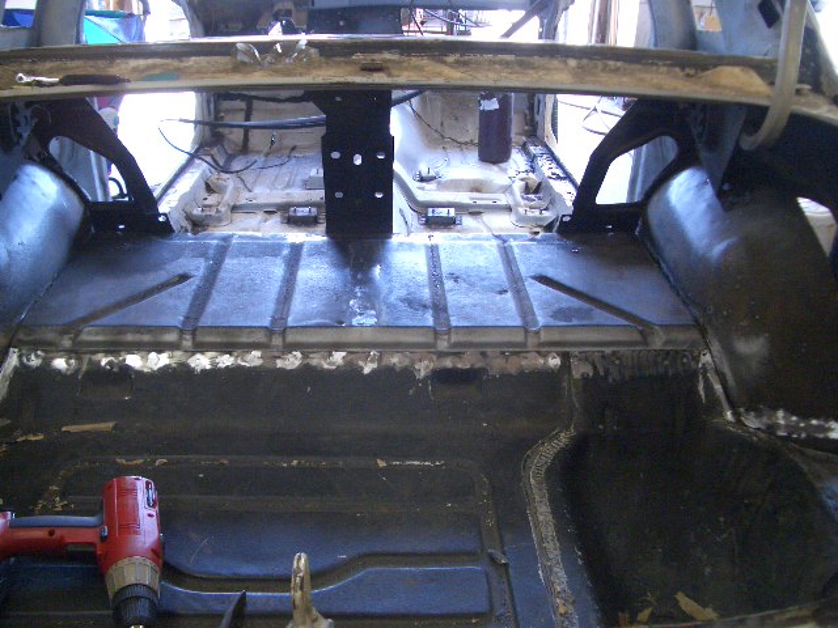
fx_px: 847
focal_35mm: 35
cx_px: 419
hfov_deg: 52.6
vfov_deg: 40.7
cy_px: 314
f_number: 2.6
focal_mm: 5.8
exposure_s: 1/100
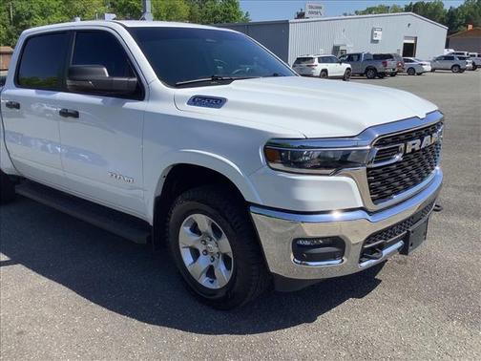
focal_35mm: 31
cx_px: 240
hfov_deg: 58.4
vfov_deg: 45.4
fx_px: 431
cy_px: 180
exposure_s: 1/1181
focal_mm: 3.3
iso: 25
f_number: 2.4
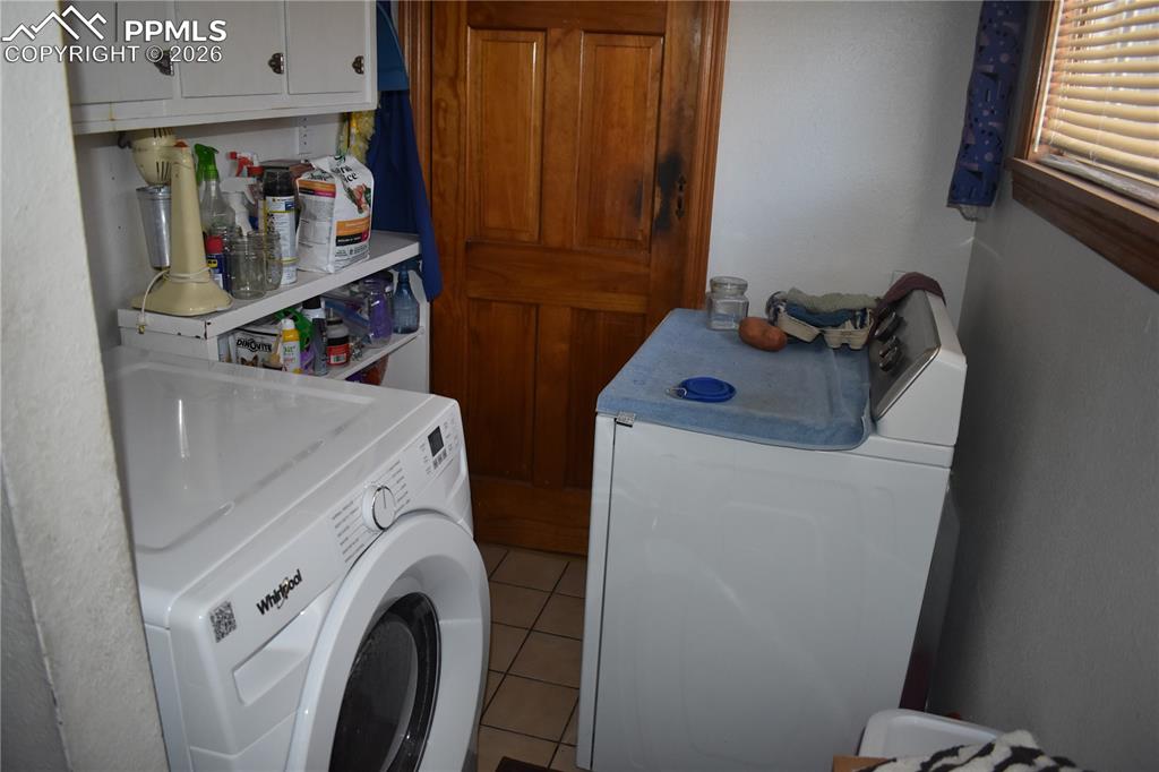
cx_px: 580
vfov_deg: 47.9
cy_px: 386
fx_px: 869
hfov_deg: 67.4
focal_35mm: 27
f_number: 3.5
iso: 1000
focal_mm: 18
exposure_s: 1/200
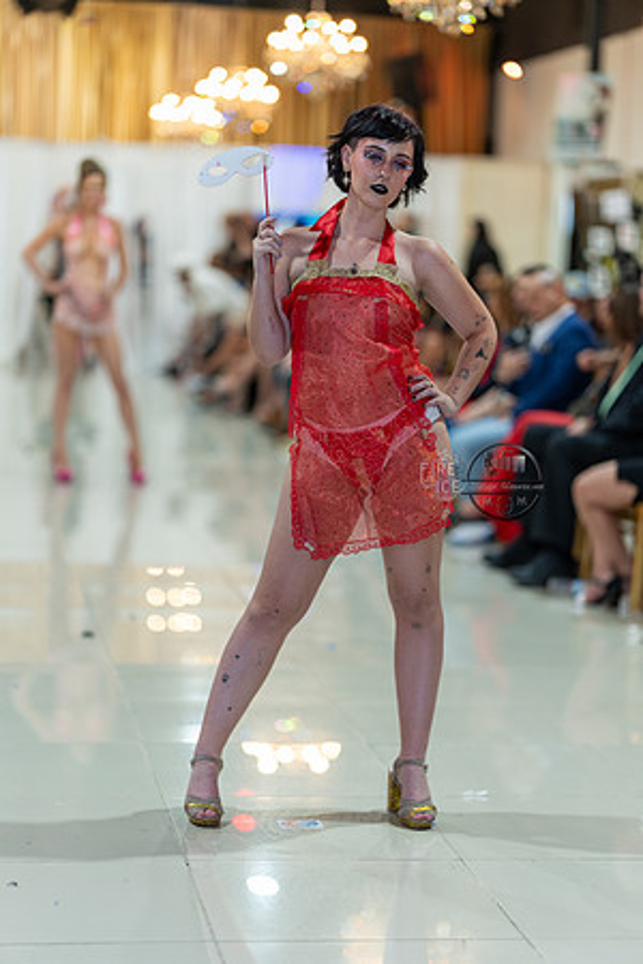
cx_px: 322
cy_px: 482
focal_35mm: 85
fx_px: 2277
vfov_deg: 23.9
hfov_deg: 16.1
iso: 200
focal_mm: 85
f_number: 1.4
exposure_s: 1/160
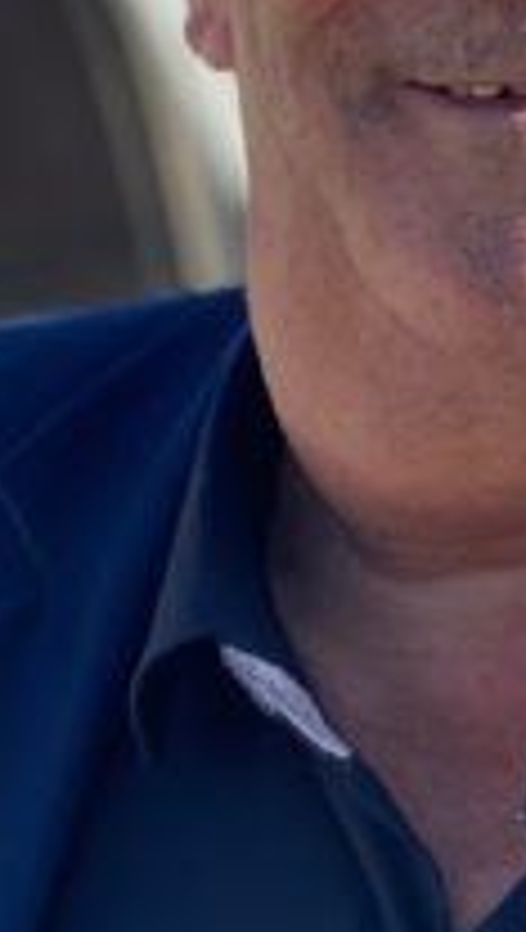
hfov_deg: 5.9
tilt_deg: -5.7
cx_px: 535
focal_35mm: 205
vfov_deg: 10.5
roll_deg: +0.7
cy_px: 362
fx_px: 5065
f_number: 2
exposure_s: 1/959
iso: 20
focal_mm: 6
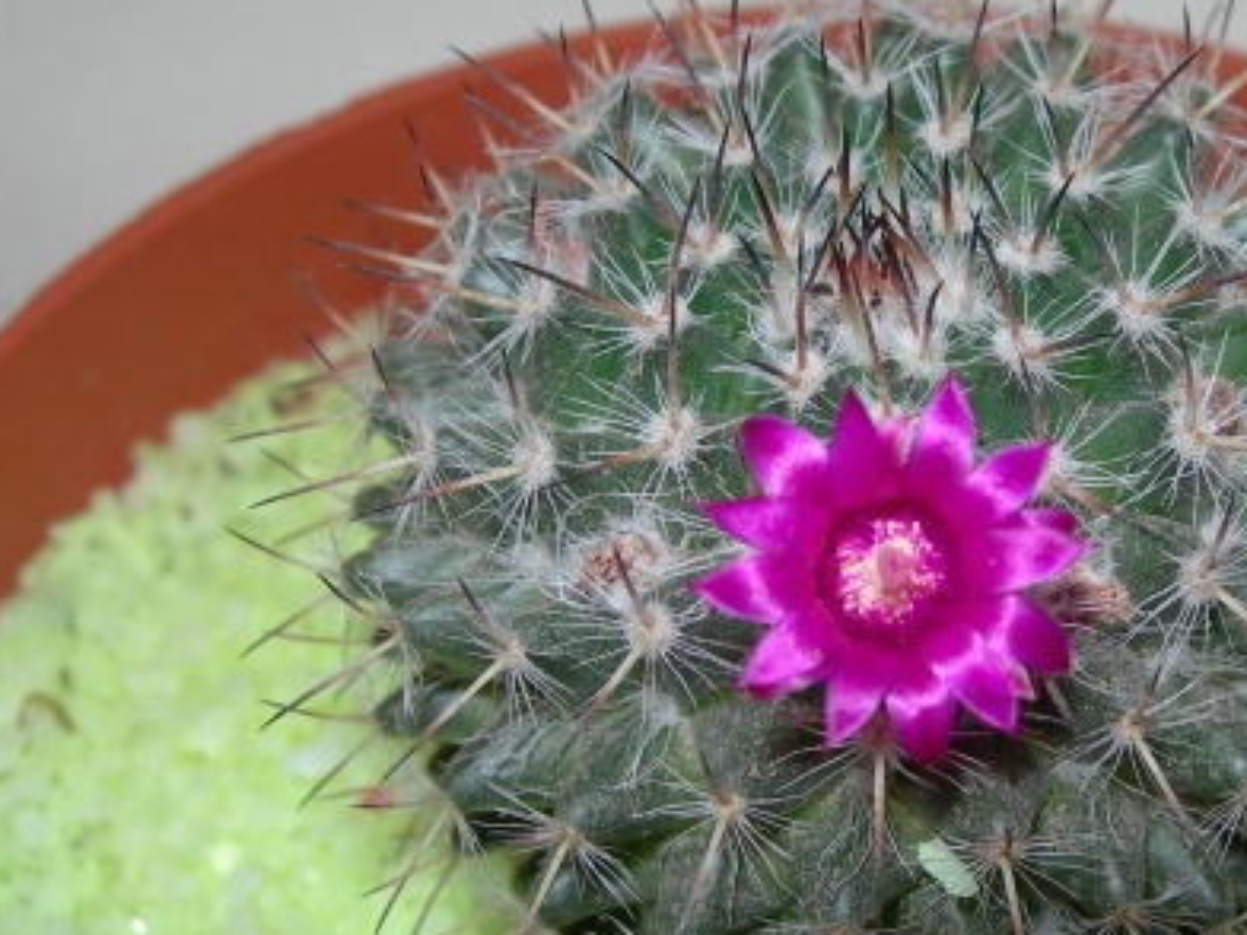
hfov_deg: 30.8
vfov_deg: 23.6
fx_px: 2233
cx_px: 897
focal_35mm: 62
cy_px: 496
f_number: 4.8
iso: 50
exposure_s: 1/60.1
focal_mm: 7.8
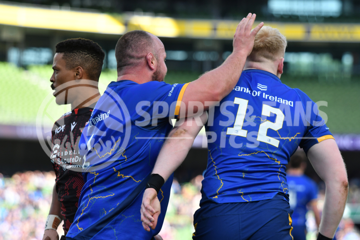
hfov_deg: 7.8
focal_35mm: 262
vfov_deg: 5.2
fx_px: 2624
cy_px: 120
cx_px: 180
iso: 560
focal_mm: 175
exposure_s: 1/1600
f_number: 4
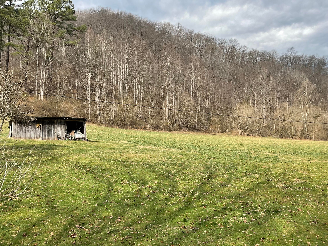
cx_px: 164
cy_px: 123
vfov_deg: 48.2
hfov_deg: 61.7
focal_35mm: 29
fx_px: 275
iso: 16
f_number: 1.8
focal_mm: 3
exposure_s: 1/1098
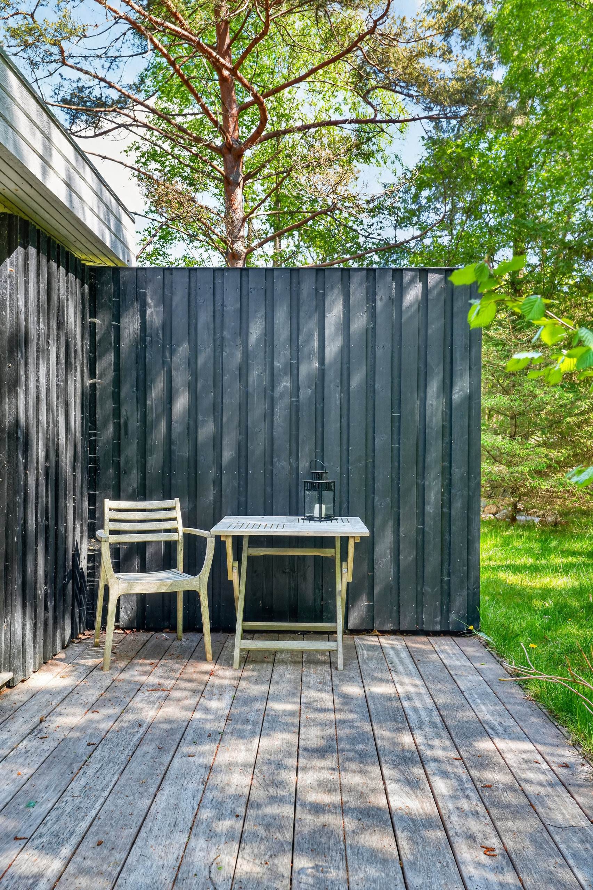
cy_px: 445
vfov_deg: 57.2
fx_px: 816
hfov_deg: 40.0
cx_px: 296
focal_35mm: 33
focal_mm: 33
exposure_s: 1/10
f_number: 8
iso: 400
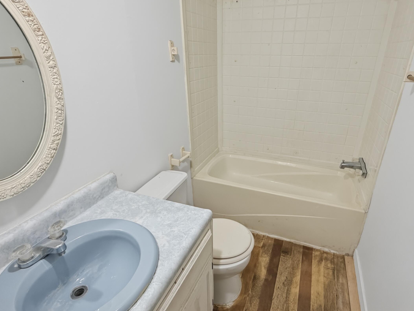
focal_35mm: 20
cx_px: 226
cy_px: 154
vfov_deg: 66.0
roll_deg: +0.6
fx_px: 239
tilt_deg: -23.6
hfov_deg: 81.5
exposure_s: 1/120
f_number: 2.2
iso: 250
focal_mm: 2.2
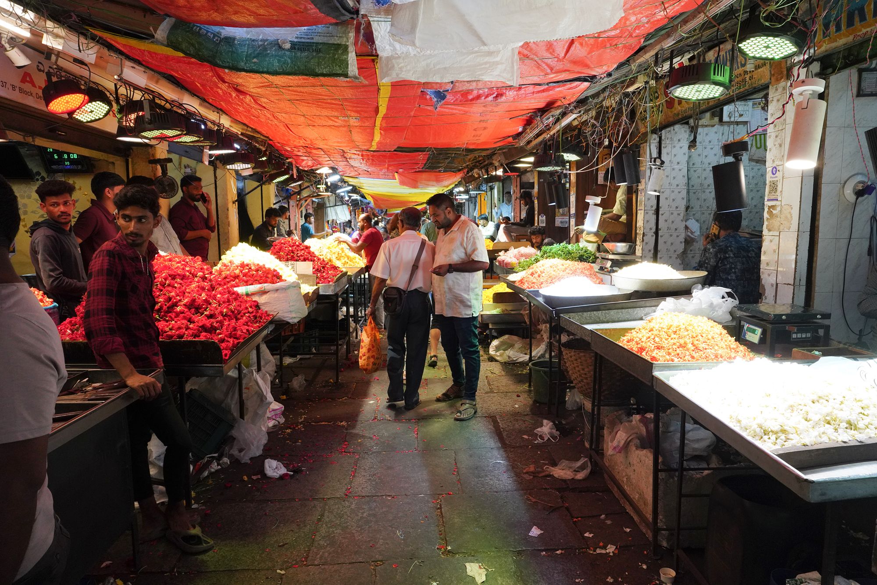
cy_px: 292
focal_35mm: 24
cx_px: 438
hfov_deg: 73.7
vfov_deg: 53.1
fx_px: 585
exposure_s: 1/80
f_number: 10
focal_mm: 24
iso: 3200
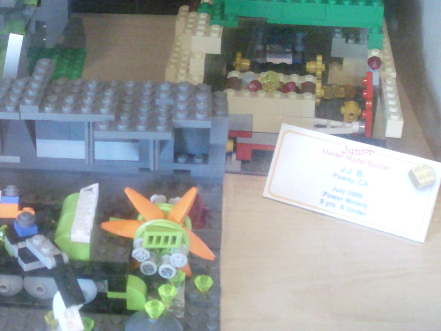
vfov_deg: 18.7
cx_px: 84
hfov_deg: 24.6
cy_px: 51
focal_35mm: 78
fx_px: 994
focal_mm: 6.3
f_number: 3.1
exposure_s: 1/60
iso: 730
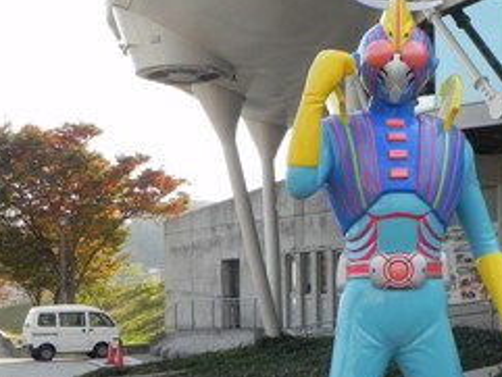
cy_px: 303
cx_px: 392
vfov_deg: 18.7
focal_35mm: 78
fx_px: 1132
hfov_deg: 24.7
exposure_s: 1/264
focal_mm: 5.9
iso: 160
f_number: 5.6
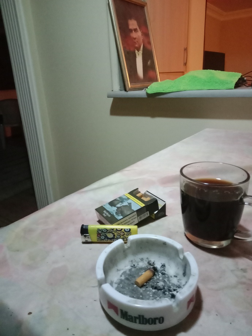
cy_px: 168
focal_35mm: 25
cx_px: 126
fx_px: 243
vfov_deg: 69.4
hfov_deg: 54.9
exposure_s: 1/16.7
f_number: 2.2
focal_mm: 3.4
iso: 4083
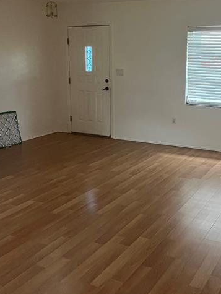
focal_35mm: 42
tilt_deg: -11.9
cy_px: 135
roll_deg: +0.1
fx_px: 357
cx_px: 151
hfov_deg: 34.0
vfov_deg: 44.7
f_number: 1.6
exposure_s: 1/60
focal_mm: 5.1
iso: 500
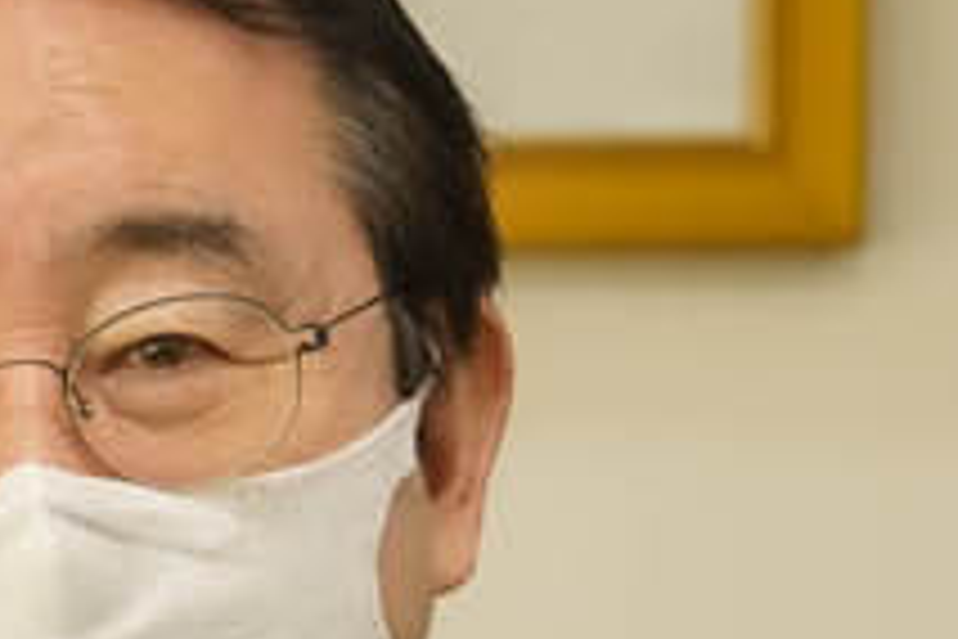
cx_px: -814
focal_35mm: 346
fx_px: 9207
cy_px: 1546
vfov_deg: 3.9
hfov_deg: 5.8
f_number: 2.8
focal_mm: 46
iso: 640
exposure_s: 1/160
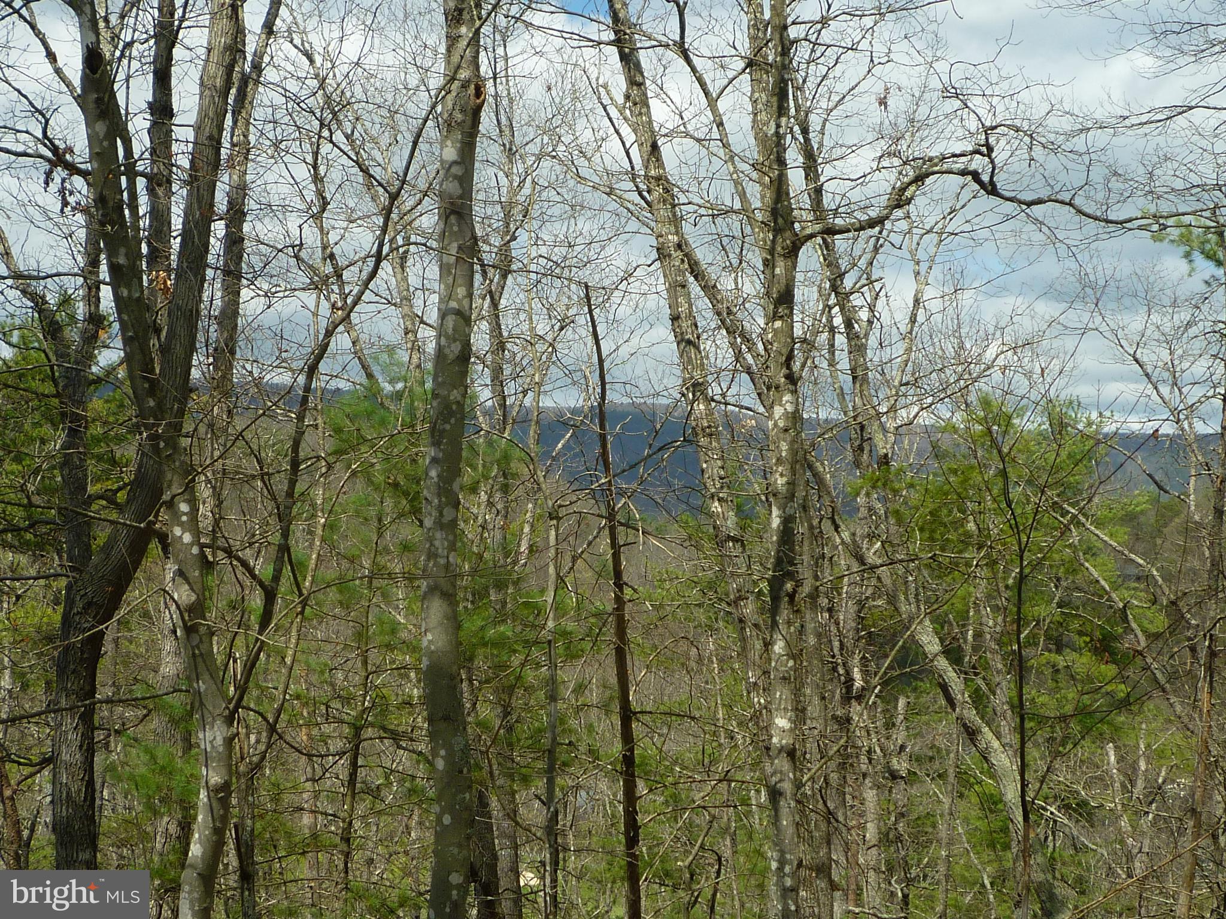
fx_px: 2054
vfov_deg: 25.2
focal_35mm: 58
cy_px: 460
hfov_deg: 33.2
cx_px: 613
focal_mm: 6.5
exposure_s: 1/800
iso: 80
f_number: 4
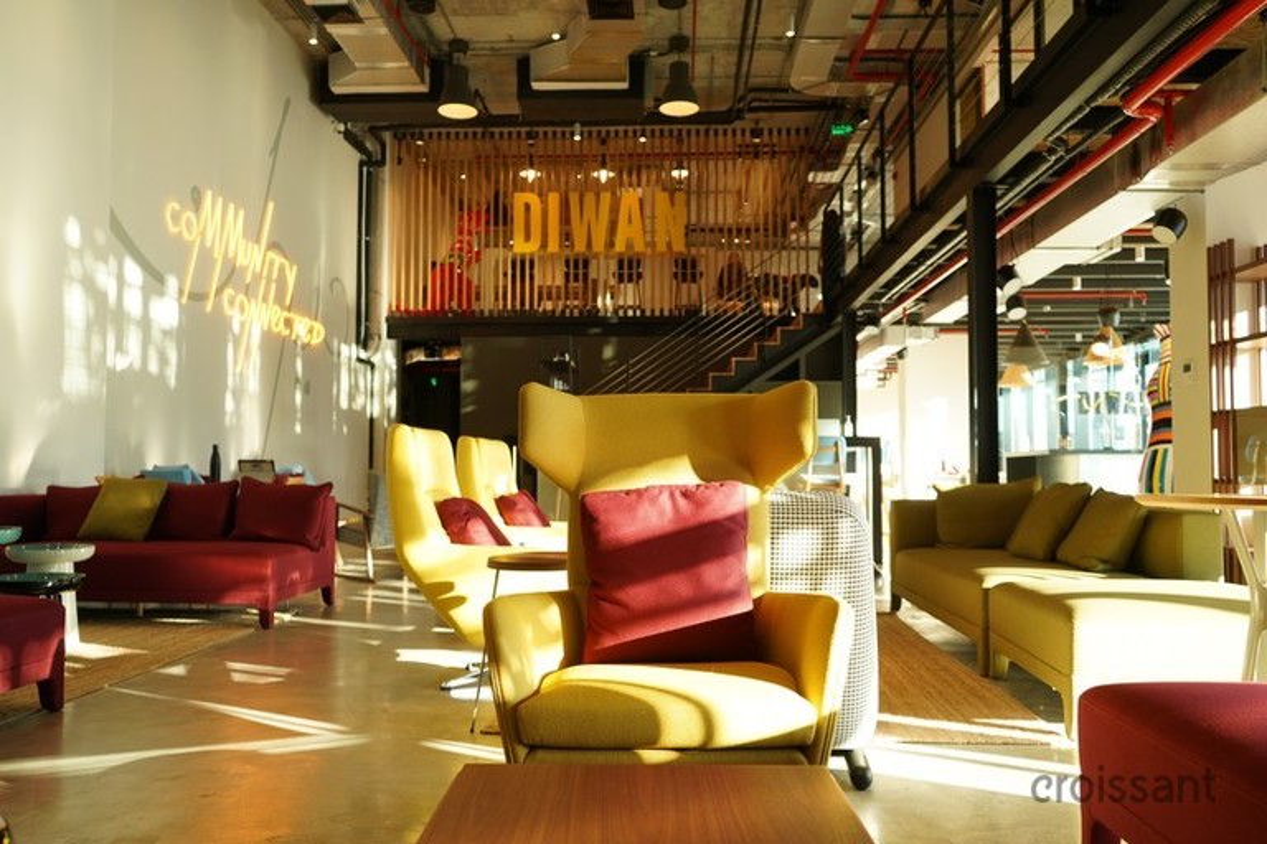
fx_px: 985
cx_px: 634
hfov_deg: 65.5
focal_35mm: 28
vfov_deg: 46.4
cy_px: 422
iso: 640
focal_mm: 28
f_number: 3.5
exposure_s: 1/100
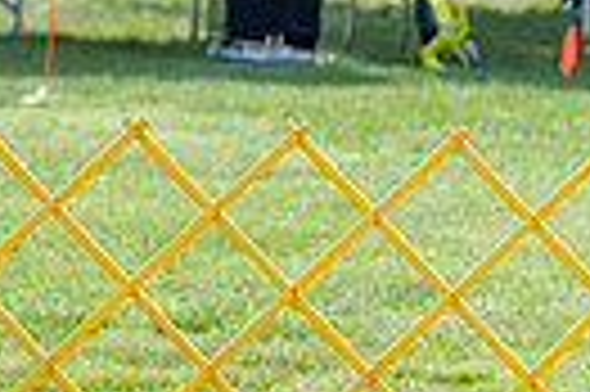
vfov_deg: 2.3
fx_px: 9641
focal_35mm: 589
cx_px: -653
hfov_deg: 3.5
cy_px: -88
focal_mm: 133
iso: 400
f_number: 4.5
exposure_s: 1/1600
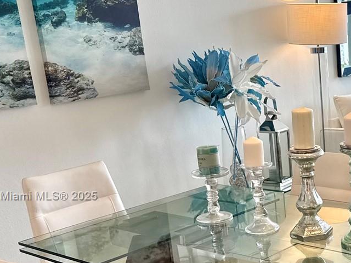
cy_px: 197
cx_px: 360
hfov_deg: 29.8
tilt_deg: -15.6
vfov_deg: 24.2
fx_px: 608
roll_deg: +4.2
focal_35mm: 60
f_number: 1.78
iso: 80
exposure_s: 1/120
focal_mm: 6.76
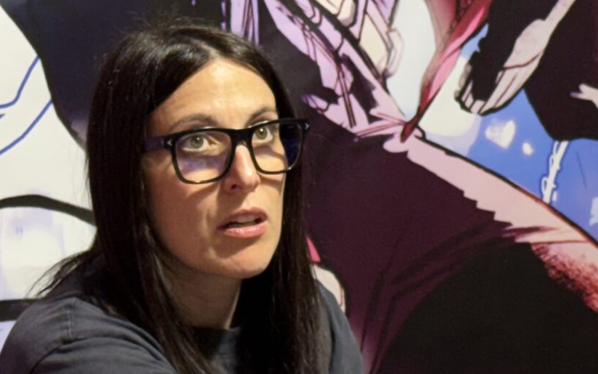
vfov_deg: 8.3
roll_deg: -0.4
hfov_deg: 13.2
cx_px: 374
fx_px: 2575
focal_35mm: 158
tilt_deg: -10.7
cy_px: 219
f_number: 1.78
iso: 160
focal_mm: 6.76
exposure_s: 1/100
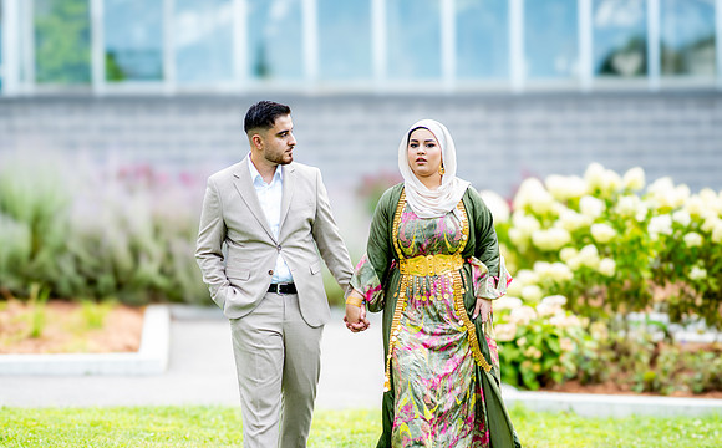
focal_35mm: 98
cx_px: 364
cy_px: 251
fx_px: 1920
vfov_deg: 13.3
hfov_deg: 21.3
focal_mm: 85
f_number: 1.4
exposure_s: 1/2500
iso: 100
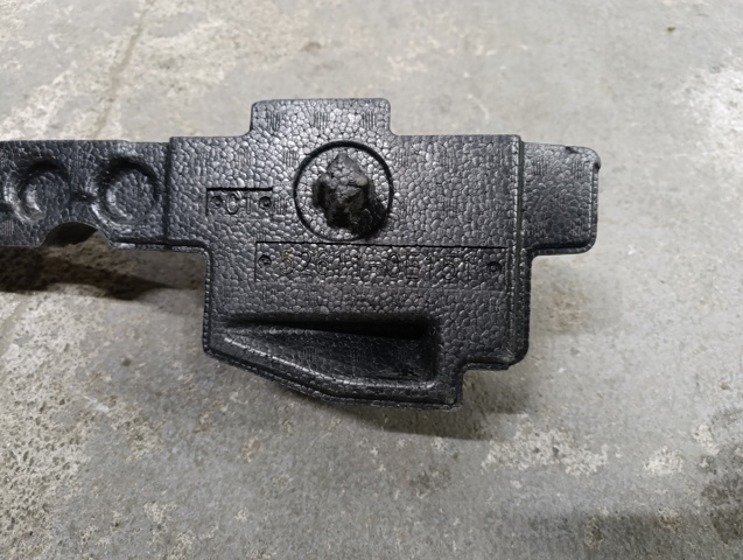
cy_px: 280
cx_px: 372
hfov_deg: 73.8
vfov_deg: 59.0
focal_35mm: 23
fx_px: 495
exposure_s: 1/25
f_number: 1.6
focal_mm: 6.14
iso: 1600
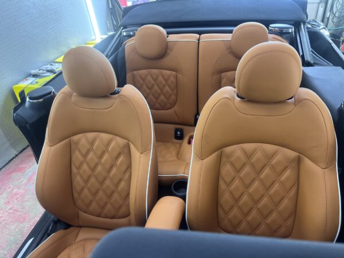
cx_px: 172
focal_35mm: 26
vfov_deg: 53.1
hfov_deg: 67.3
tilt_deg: -38.2
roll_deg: +7.2
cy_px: 129
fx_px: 258
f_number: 1.5
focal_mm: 5.7
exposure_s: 1/120
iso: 125
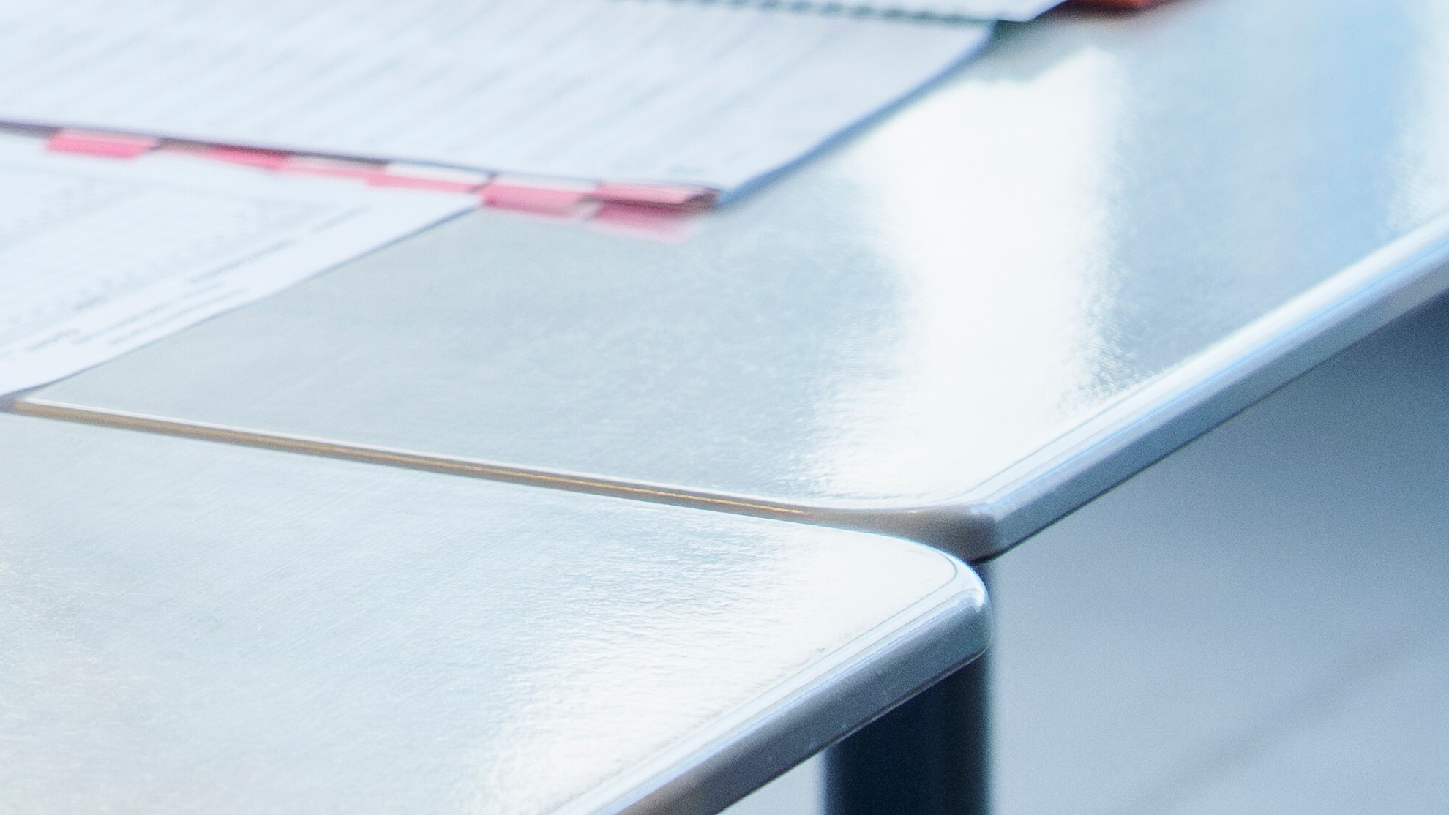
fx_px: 12296
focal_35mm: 320
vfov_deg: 3.8
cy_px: -972
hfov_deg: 6.6
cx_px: -917
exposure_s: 1/800
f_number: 2.8
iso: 800
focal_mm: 70
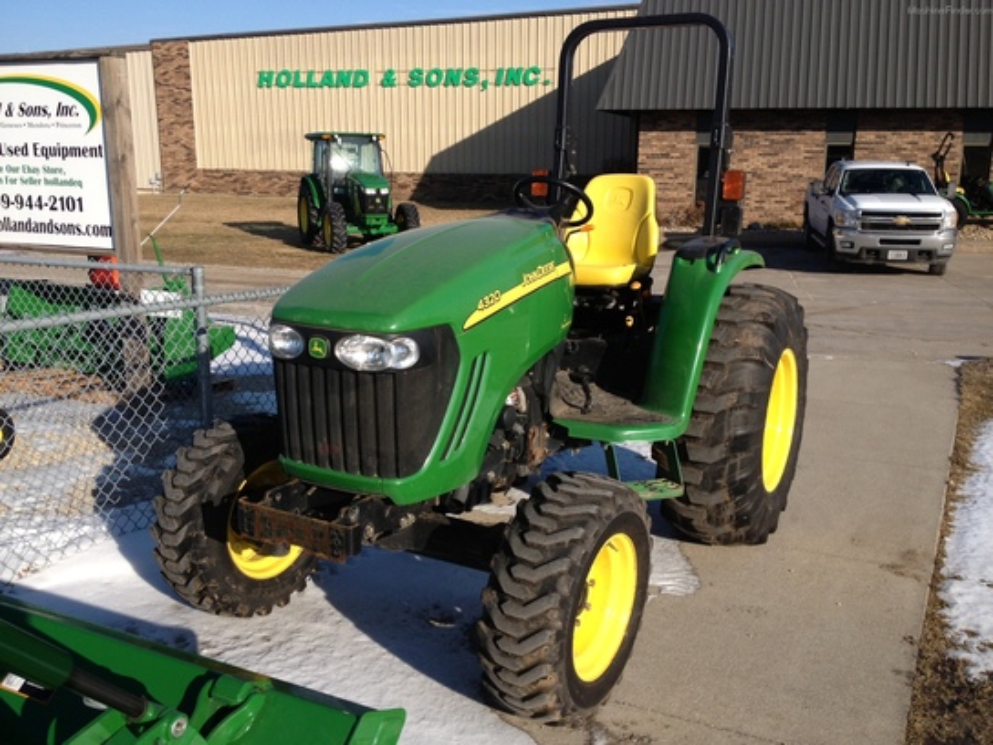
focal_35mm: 35
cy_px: 372
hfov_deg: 52.6
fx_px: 1004
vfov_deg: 40.7
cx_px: 496
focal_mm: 4.28
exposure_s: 1/1623
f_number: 2.4
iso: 50
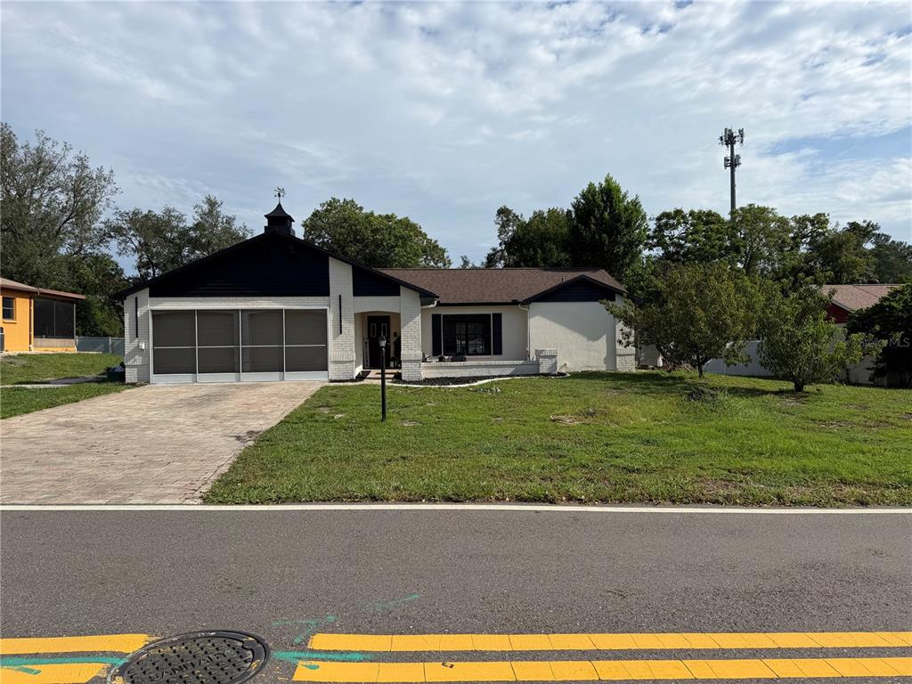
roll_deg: +0.8
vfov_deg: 56.8
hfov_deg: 71.6
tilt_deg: -0.3
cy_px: 342
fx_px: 632
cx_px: 456
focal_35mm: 24
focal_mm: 6.76
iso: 80
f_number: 1.78
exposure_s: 1/7353
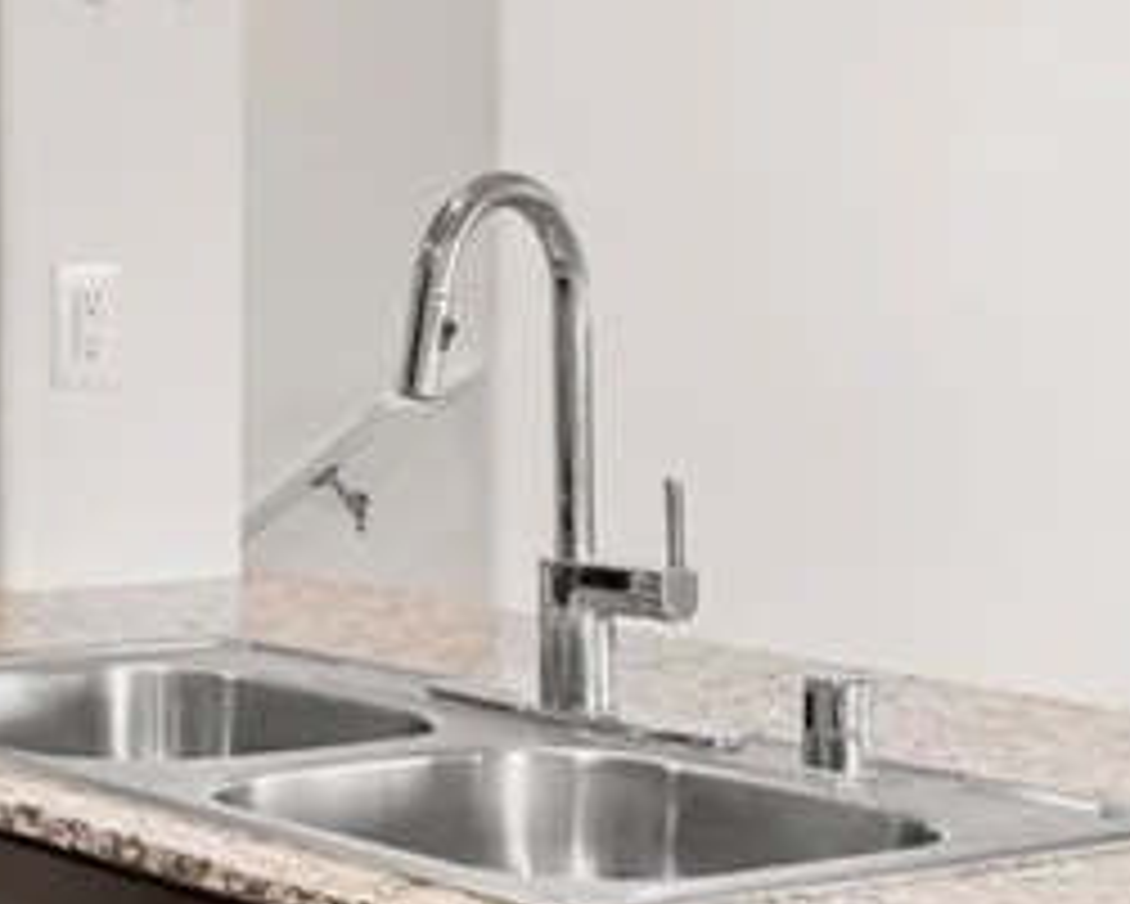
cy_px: 196
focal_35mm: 88
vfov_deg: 17.3
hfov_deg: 18.0
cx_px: -815
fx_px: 2944
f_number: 8
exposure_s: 1/13
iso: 400
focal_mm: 23
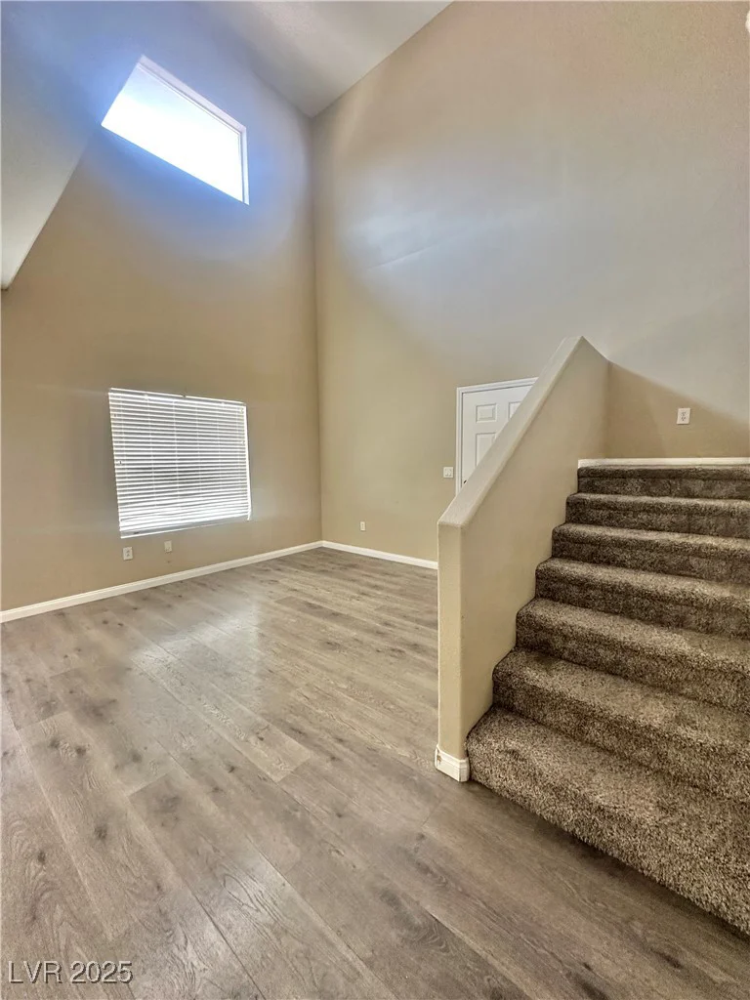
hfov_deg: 85.7
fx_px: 404
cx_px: 375
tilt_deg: -4.1
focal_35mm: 14
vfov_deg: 102.1
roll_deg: -0.1
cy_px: 500
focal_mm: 2.22
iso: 250
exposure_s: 1/60
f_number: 2.2
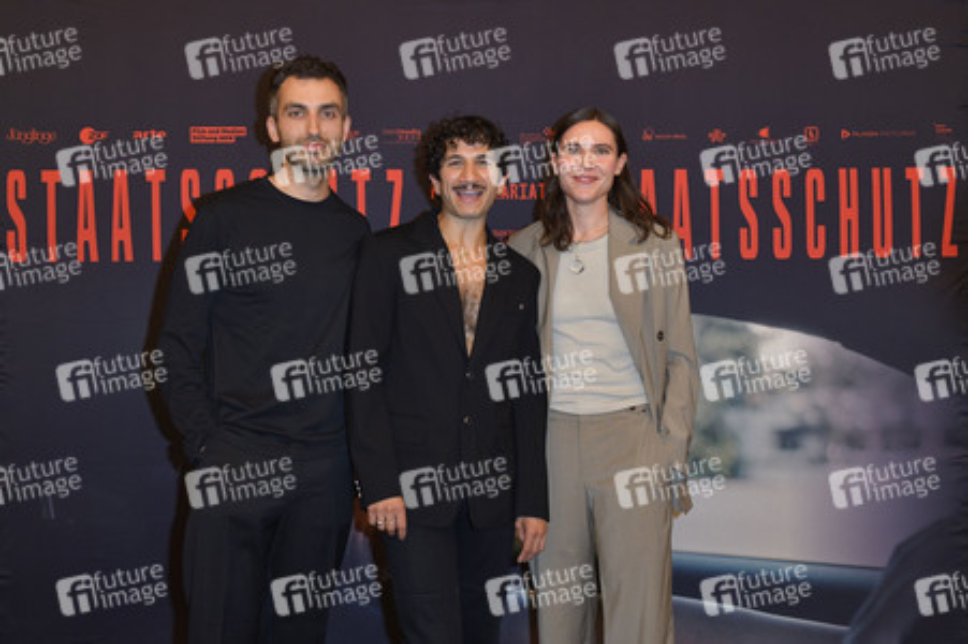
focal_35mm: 36
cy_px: 322
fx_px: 967
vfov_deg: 36.8
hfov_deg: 53.2
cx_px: 484
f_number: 6.3
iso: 1250
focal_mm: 36
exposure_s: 1/250
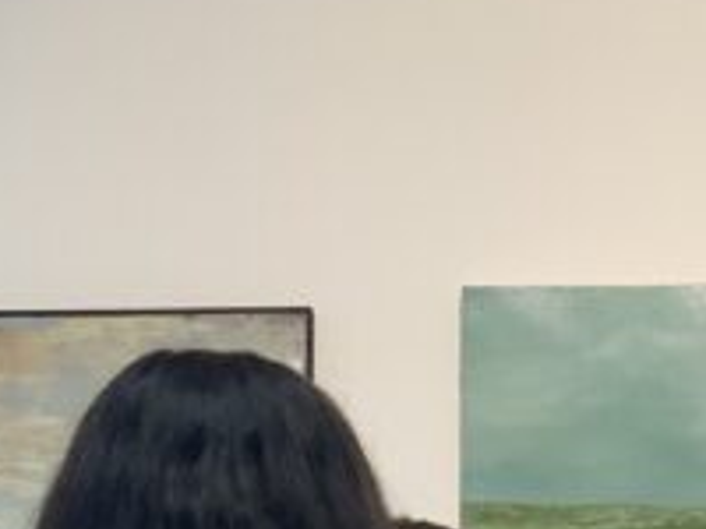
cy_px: 850
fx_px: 4079
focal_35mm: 200
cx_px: 32
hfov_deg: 9.8
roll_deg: +0.7
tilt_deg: -3.5
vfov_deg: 7.3
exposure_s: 1/50
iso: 100
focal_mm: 6
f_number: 2.4
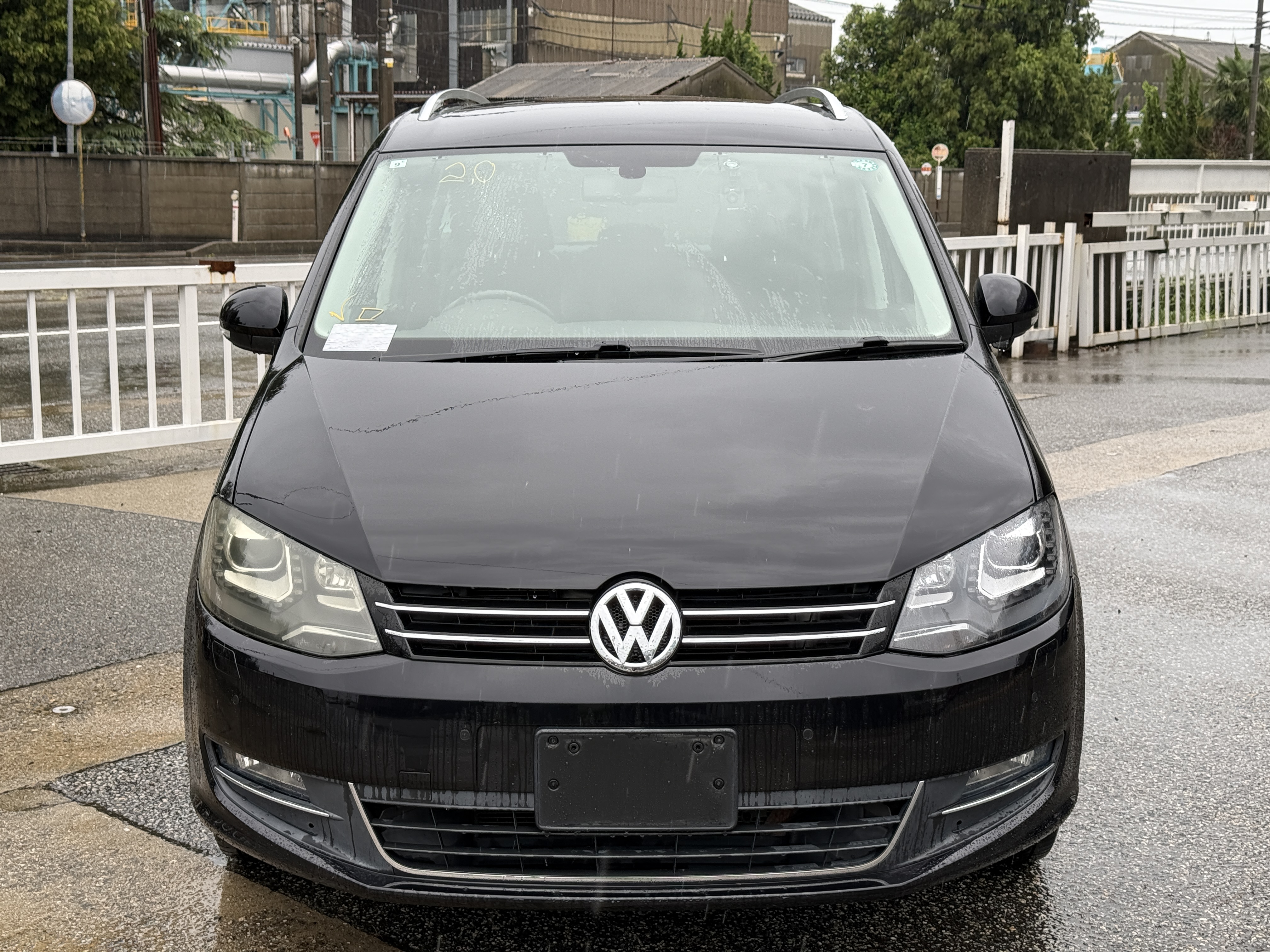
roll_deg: -0.8
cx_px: 635
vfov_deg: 30.3
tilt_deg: -9.7
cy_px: 476
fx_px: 1761
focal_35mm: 48
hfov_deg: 39.7
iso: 100
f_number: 1.78
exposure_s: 1/339
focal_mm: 6.76
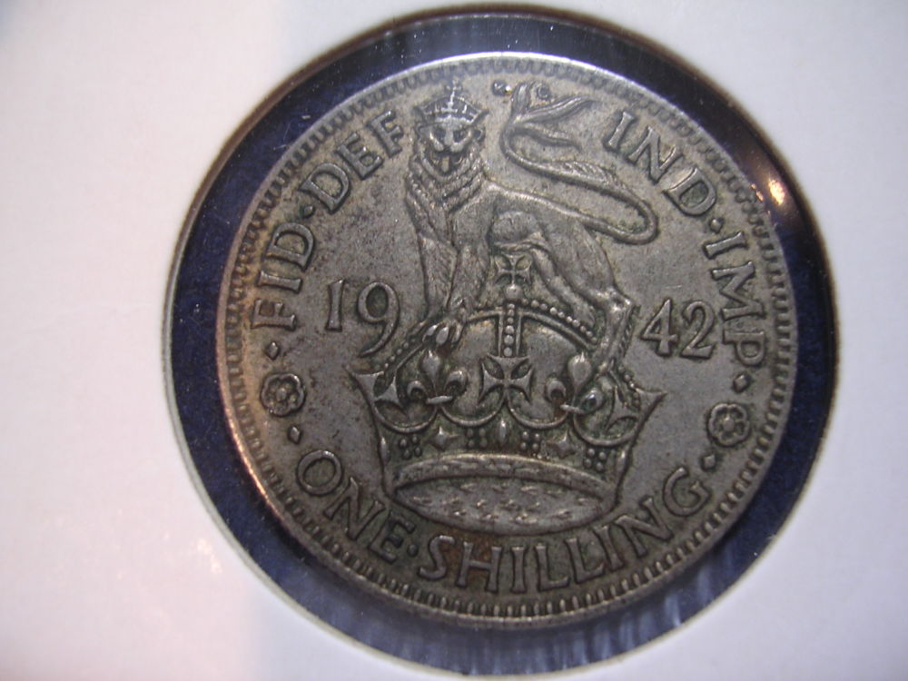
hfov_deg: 49.0
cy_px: 340
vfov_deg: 37.7
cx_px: 454
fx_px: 997
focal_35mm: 38
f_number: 2.8
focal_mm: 5.8
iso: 100
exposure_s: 1/9.4
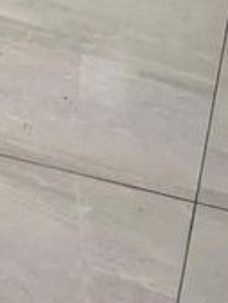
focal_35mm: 131
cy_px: -458
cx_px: 7
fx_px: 1149
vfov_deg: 11.8
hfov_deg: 11.2
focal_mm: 5.7
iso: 64
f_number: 1.5
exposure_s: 1/120
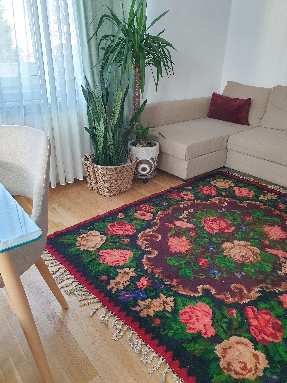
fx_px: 287
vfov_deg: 67.3
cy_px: 192
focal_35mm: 26
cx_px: 144
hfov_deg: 53.1
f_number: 2.4
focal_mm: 4.3
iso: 250
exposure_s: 1/35
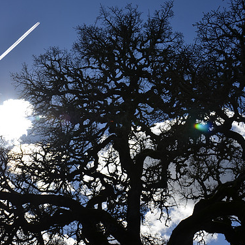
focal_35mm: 55
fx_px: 440
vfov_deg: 31.1
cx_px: 102
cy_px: 121
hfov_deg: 31.0
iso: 100
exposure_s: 1/400
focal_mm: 28
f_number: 10
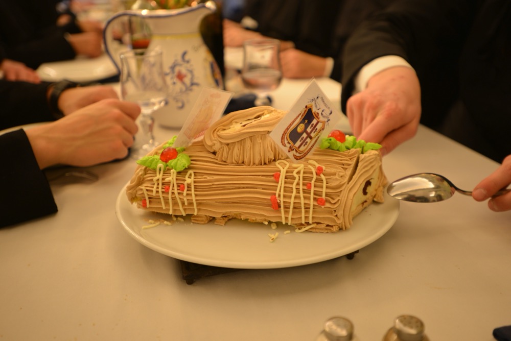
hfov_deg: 54.4
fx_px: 497
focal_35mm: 35
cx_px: 256
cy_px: 170
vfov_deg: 37.9
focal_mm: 35
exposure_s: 1/30
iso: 800
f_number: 2.8
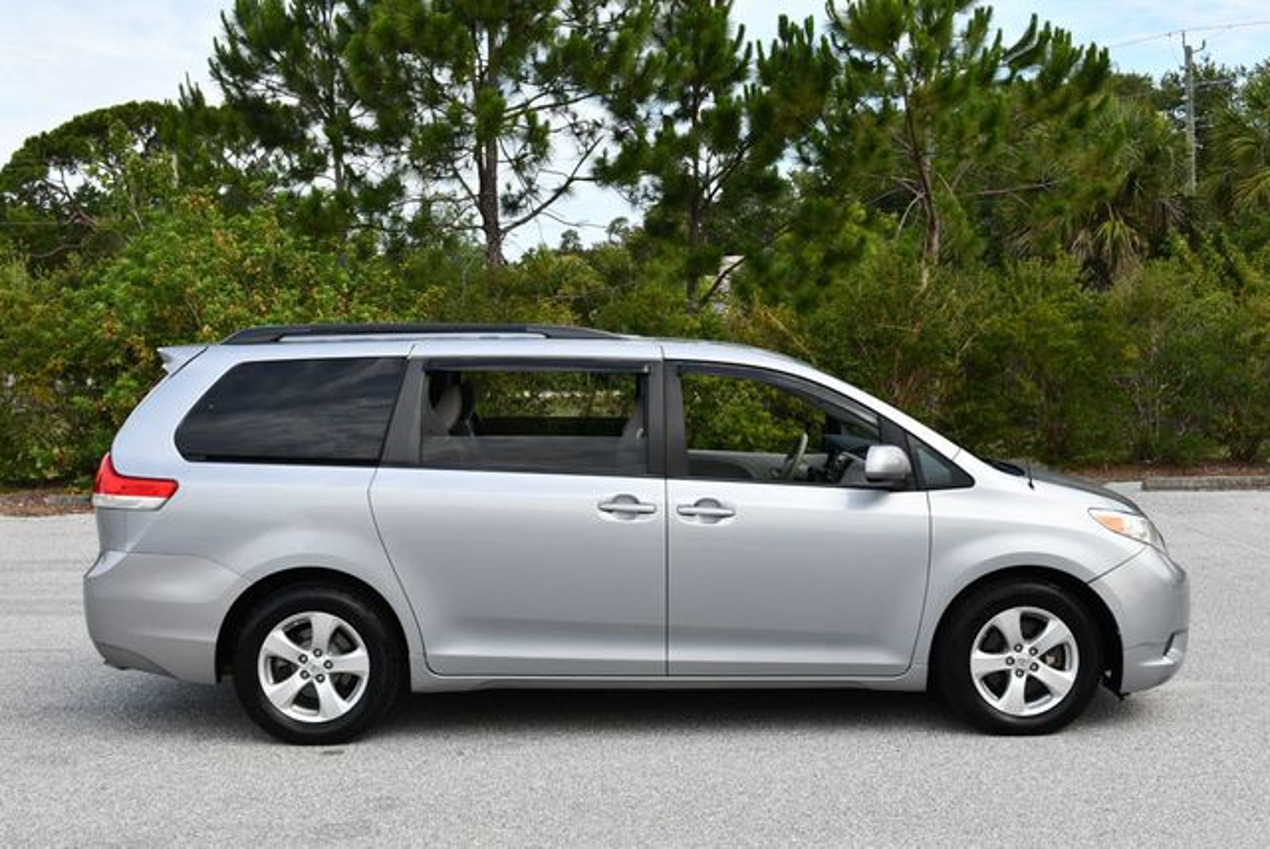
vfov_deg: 30.6
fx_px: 1554
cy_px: 424
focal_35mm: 44
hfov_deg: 44.5
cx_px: 635
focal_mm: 22
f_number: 8
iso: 200
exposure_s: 1/250
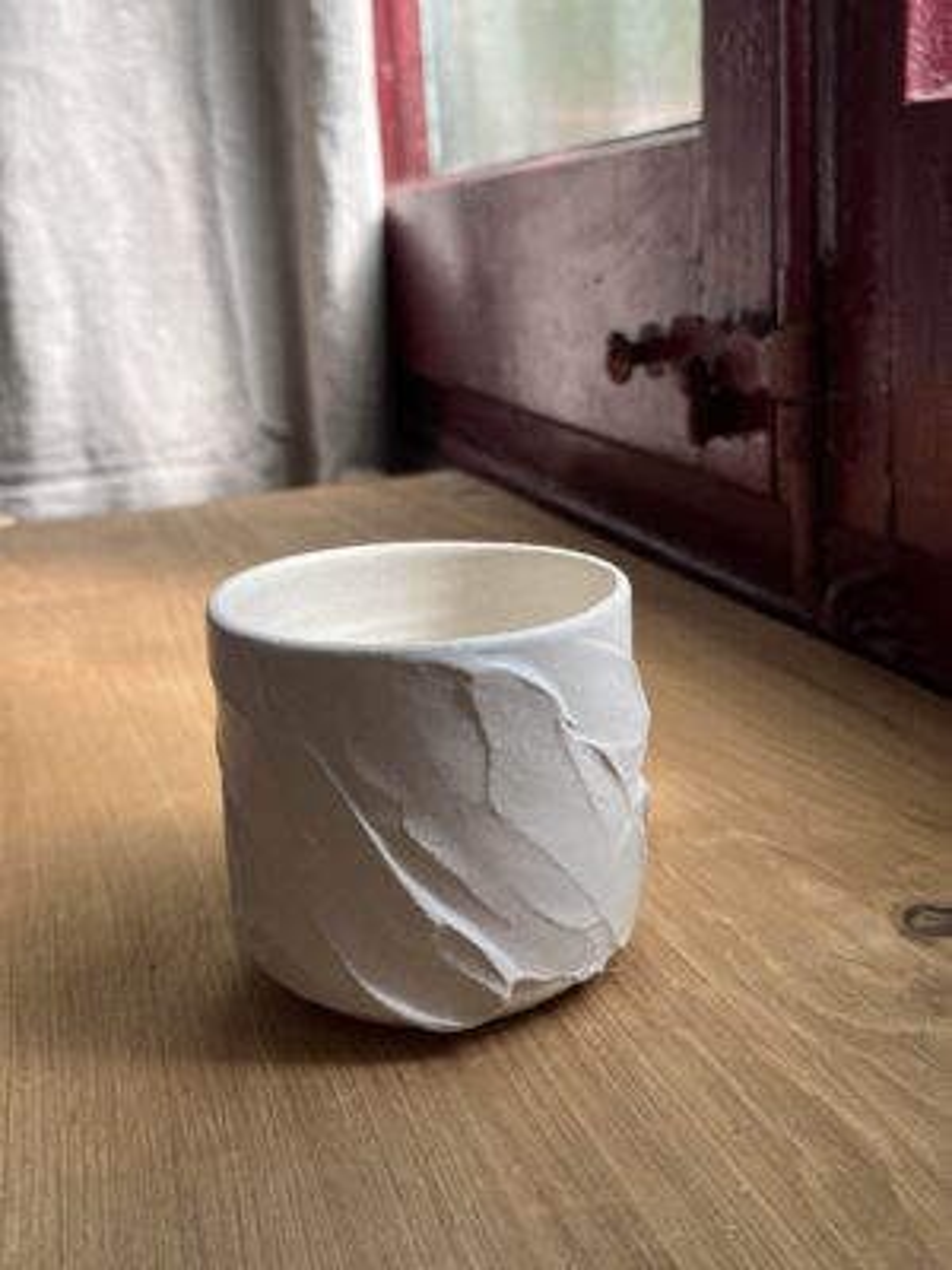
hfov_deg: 53.1
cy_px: 635
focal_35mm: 26
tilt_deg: -17.3
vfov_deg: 67.3
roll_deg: +3.9
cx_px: 476
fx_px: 953
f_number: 1.6
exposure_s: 1/450
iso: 50
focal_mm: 5.1
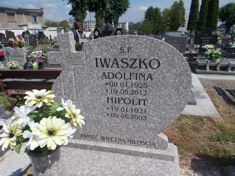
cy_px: 88
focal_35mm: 26
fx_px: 177
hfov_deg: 67.3
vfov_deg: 53.1
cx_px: 118
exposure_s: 1/320
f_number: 8
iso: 80
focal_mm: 4.6
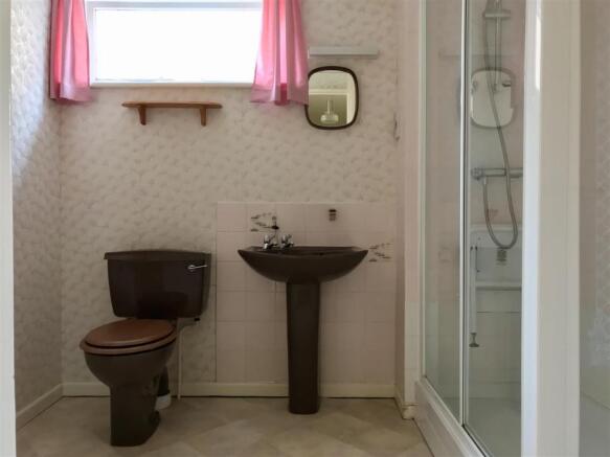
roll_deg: +0.6
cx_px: 305
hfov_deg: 63.5
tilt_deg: -0.6
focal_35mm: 28
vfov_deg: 49.7
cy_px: 228
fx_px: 493
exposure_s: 1/33
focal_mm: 3.99
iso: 125
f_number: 1.8
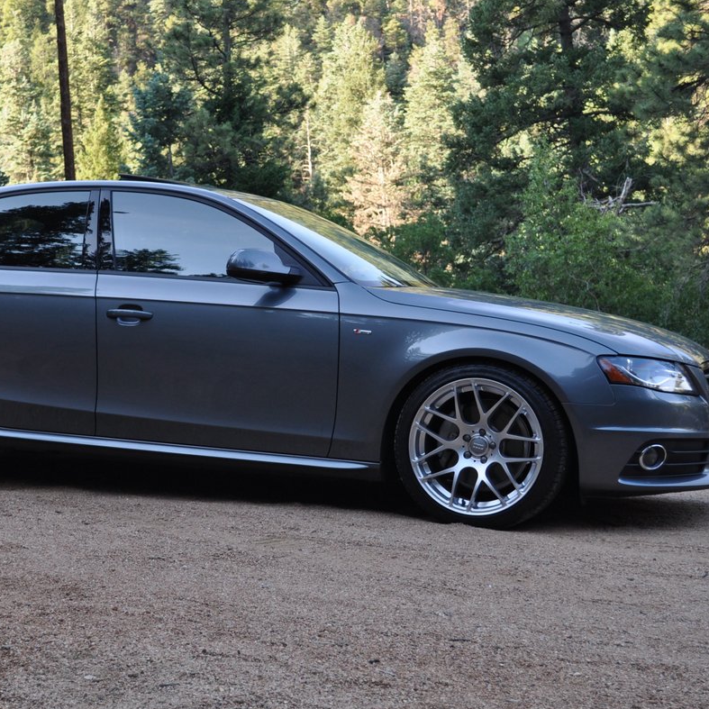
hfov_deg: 26.0
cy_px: 355
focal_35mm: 66
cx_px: 244
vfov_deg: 26.1
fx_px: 1529
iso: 360
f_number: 5.6
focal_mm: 34
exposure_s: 1/125
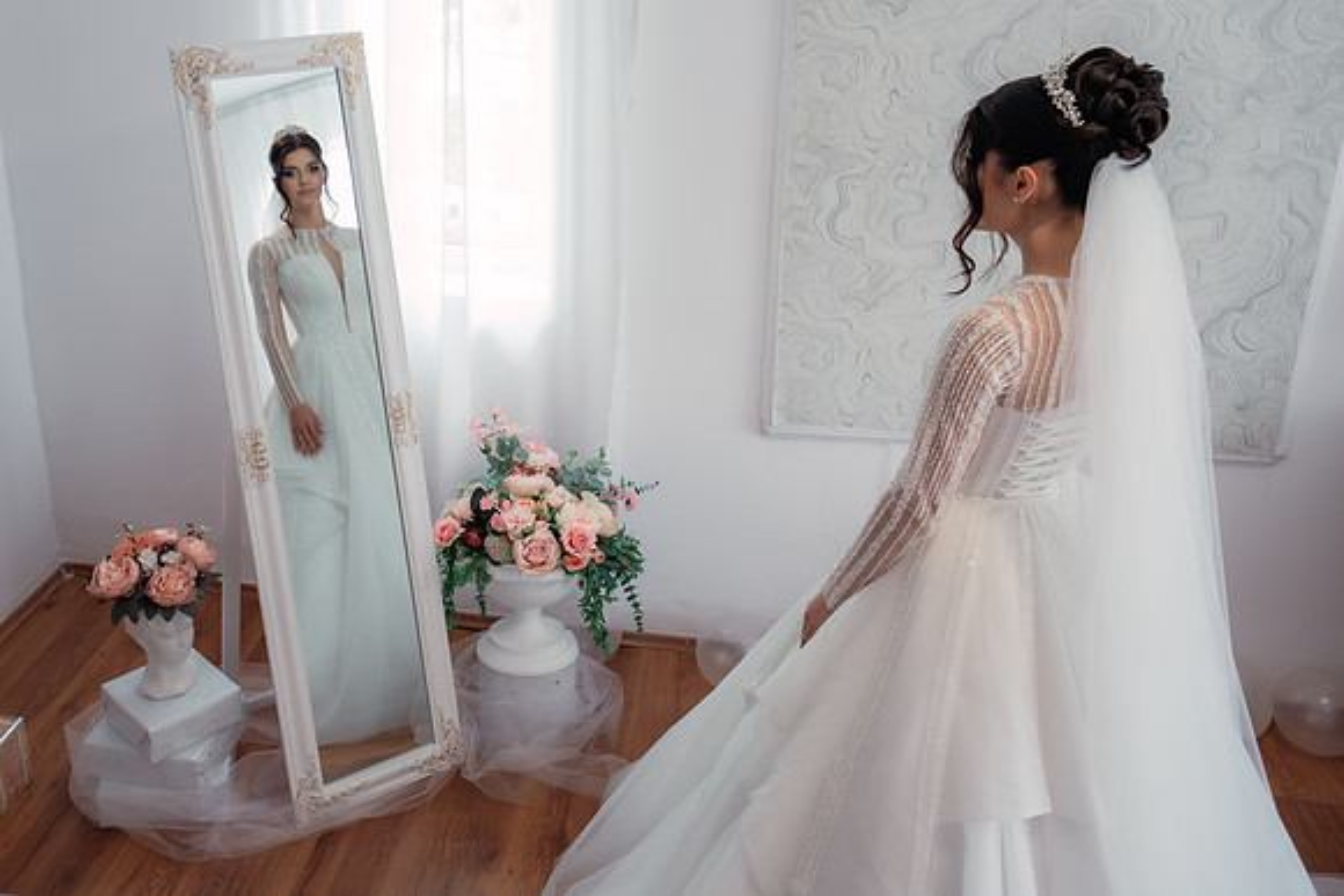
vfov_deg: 35.6
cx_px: 509
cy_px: 352
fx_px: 1393
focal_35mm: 37
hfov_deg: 51.0
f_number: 2.8
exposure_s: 1/250
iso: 1600
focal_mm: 30
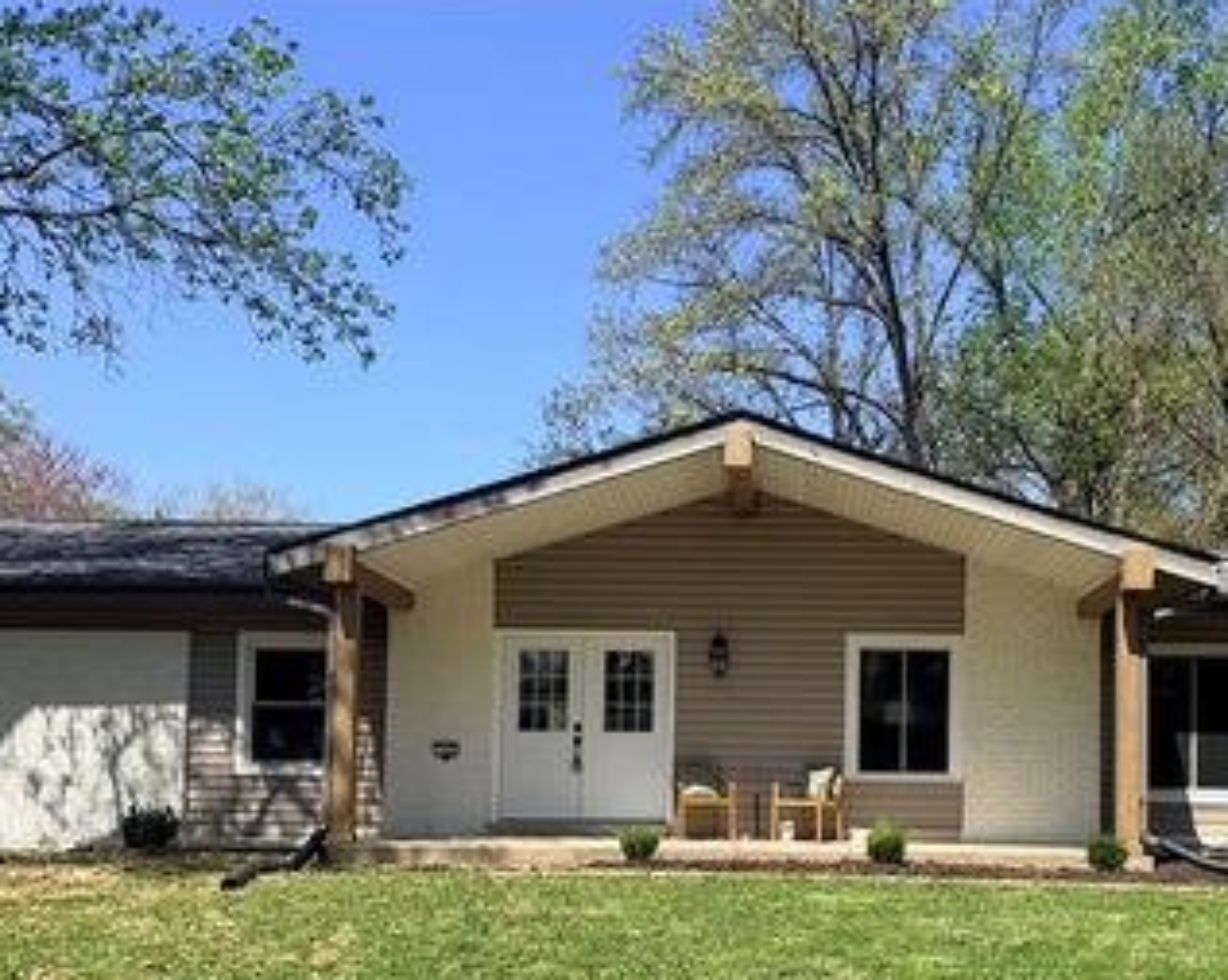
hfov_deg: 48.8
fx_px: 1343
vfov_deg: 39.2
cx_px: 748
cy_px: 715
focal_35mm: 37
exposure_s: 1/3759
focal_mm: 6.76
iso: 80
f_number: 1.78
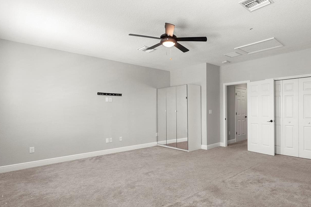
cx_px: 189
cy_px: 115
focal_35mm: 21
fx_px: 181
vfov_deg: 59.4
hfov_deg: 80.0
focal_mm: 16
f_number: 9
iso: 2000
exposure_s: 1/13
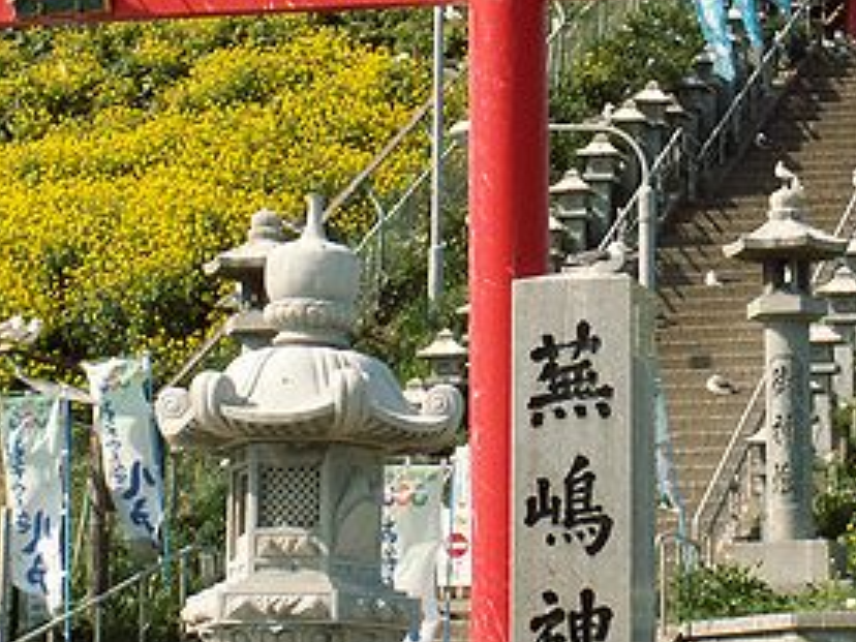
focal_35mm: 153
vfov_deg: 9.7
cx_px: 599
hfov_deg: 12.9
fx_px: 3783
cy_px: 245
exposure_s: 1/125
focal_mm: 11.03
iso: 50
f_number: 8
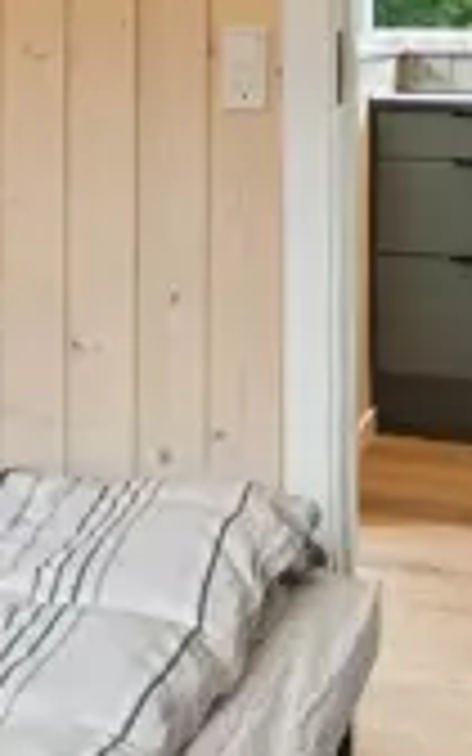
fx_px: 1458
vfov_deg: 27.7
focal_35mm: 71
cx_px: 0
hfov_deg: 17.9
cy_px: 45
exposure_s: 1/6
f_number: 8
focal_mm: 13
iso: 200
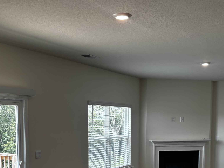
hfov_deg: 37.5
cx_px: 115
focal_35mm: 51
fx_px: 330
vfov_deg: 27.7
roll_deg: -0.7
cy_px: 144
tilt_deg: -4.6
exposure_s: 1/138
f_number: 1.6
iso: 50
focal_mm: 5.96
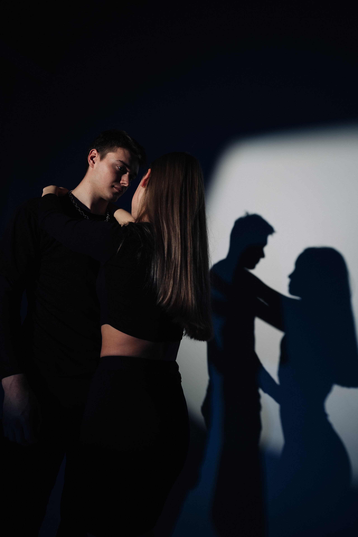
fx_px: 358
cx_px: 179
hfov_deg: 53.1
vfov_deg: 73.7
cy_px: 268
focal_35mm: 24
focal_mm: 24
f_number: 2.8
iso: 100
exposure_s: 1/160
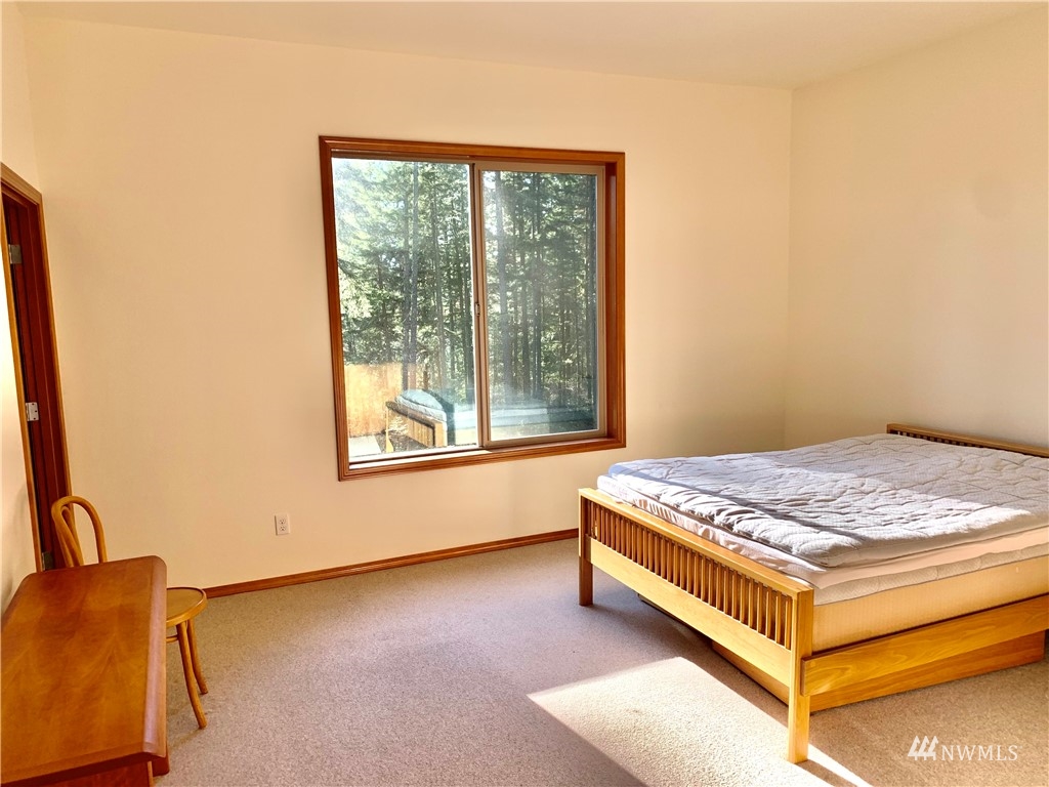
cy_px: 394
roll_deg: +1.5
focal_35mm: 26
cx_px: 524
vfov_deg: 53.1
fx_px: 788
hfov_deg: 67.3
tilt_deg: -8.7
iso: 32
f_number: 1.8
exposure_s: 1/122
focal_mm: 4.25
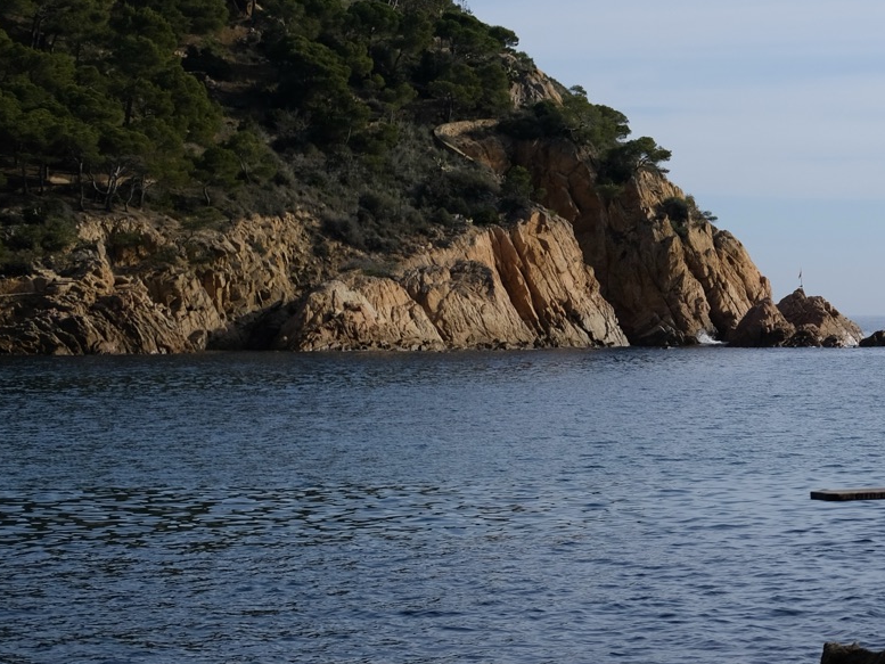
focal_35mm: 118
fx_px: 3017
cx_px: 1010
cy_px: 326
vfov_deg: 12.6
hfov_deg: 16.1
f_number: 2.8
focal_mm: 35
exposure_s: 1/4000
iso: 200
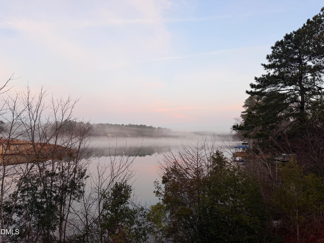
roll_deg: -0.9
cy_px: 122
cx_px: 162
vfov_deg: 56.8
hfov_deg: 71.6
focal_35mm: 24
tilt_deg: +4.2
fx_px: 225
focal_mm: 6.76
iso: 125
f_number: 1.78
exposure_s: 1/121
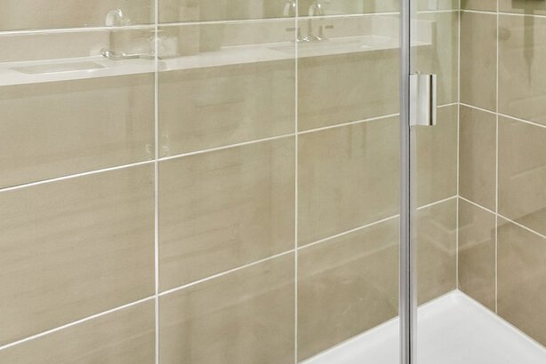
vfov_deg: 33.4
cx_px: 548
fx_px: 531
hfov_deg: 45.7
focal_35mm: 35
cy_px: -28
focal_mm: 14
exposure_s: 1/15
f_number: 8
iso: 560
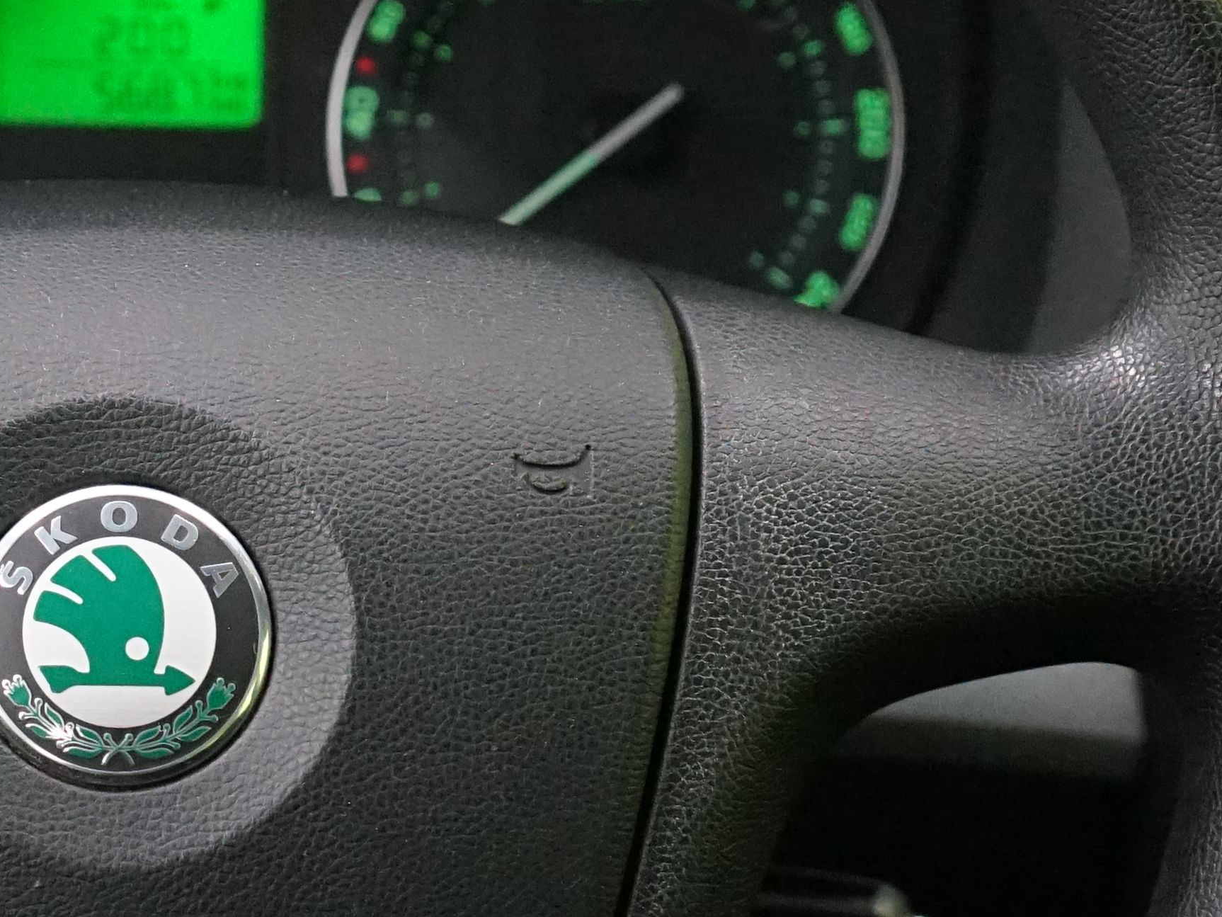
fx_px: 4837
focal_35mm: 137
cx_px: 51
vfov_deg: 10.8
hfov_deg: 14.2
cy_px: 527
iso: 6400
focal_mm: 41
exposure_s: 1/50
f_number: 4.5
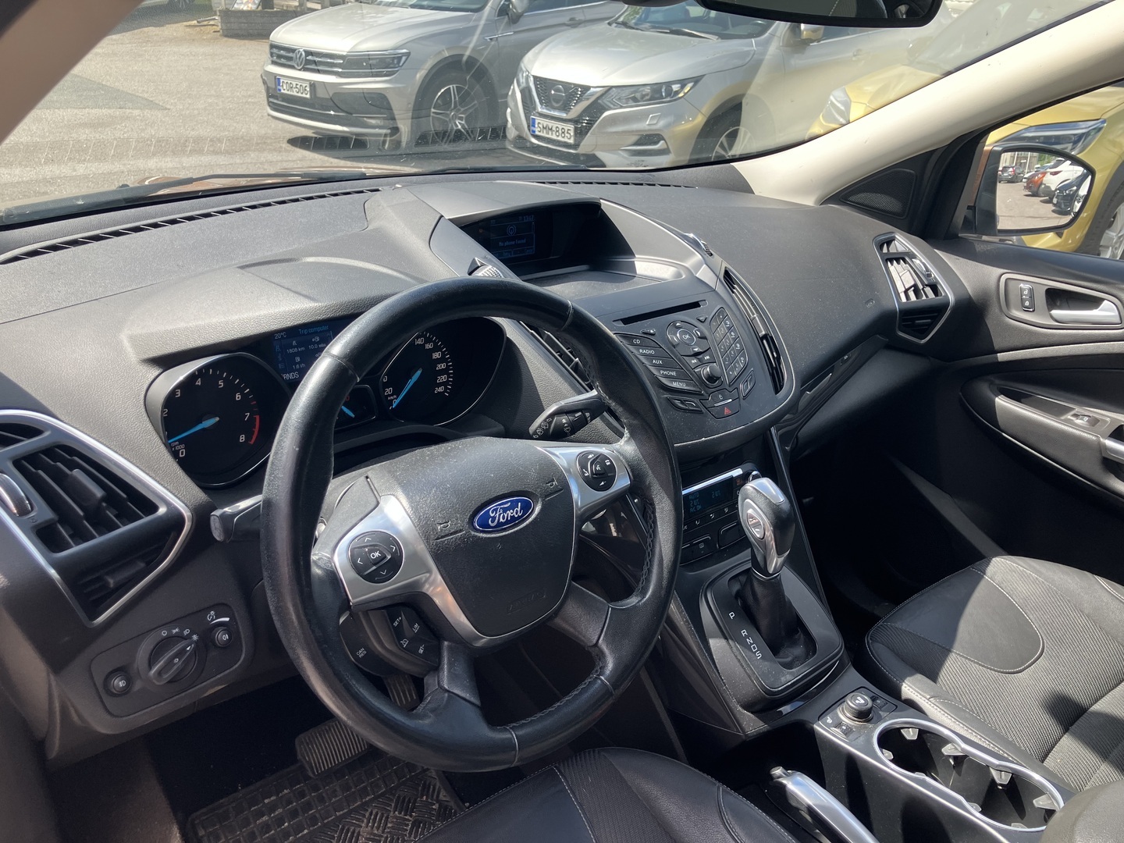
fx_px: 909
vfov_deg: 49.7
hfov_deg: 63.4
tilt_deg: -27.2
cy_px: 422
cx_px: 562
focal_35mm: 28
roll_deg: -3.7
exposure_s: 1/354
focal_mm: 3.99
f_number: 1.8
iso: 32
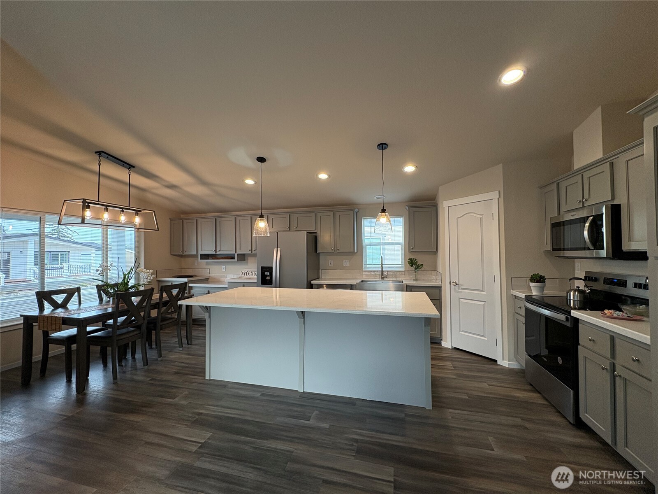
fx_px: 266
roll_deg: +0.1
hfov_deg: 102.1
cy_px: 247
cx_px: 329
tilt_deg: +2.0
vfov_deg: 85.7
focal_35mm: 14
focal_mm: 2.22
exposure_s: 1/120
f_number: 2.2
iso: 125
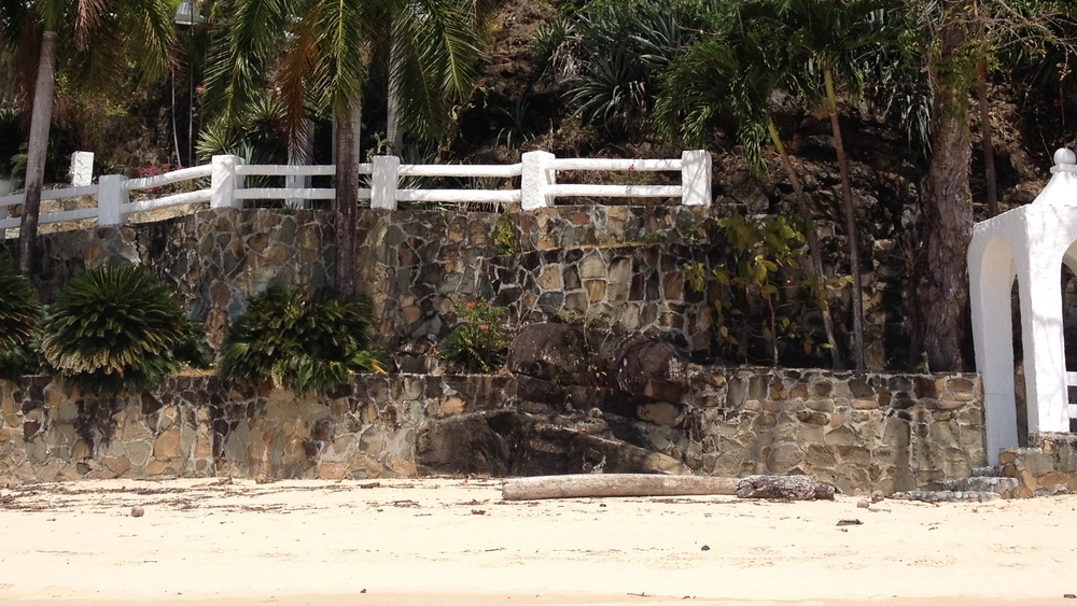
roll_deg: -1.1
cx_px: 504
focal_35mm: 61
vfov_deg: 19.4
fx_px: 1742
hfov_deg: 34.3
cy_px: 75
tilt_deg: +12.2
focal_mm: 4.28
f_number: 2.4
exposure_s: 1/2513
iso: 50
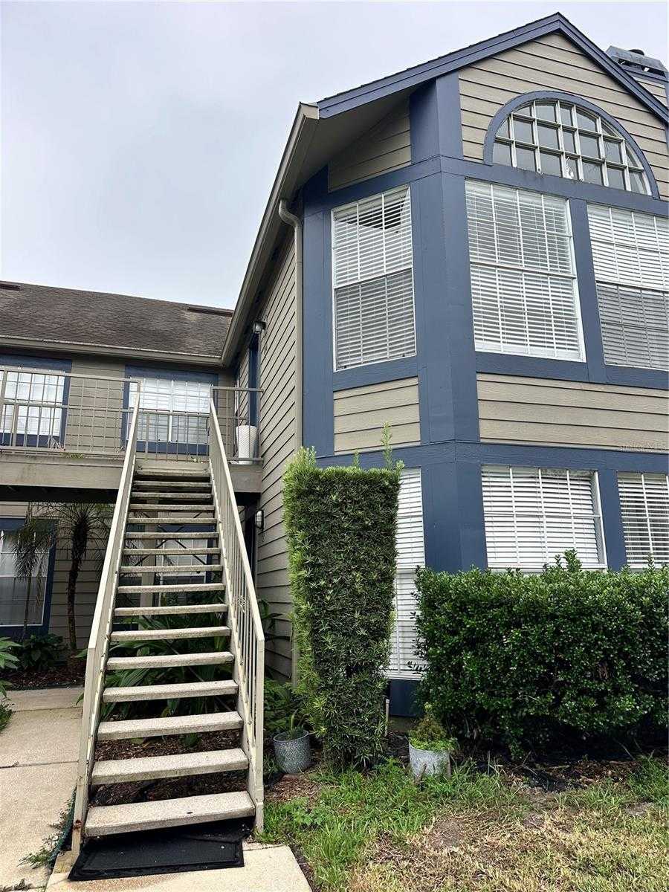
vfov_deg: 71.6
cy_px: 446
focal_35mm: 24
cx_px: 334
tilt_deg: +14.0
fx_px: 618
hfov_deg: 56.8
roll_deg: -0.6
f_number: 1.78
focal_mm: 6.86
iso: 80
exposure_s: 1/484
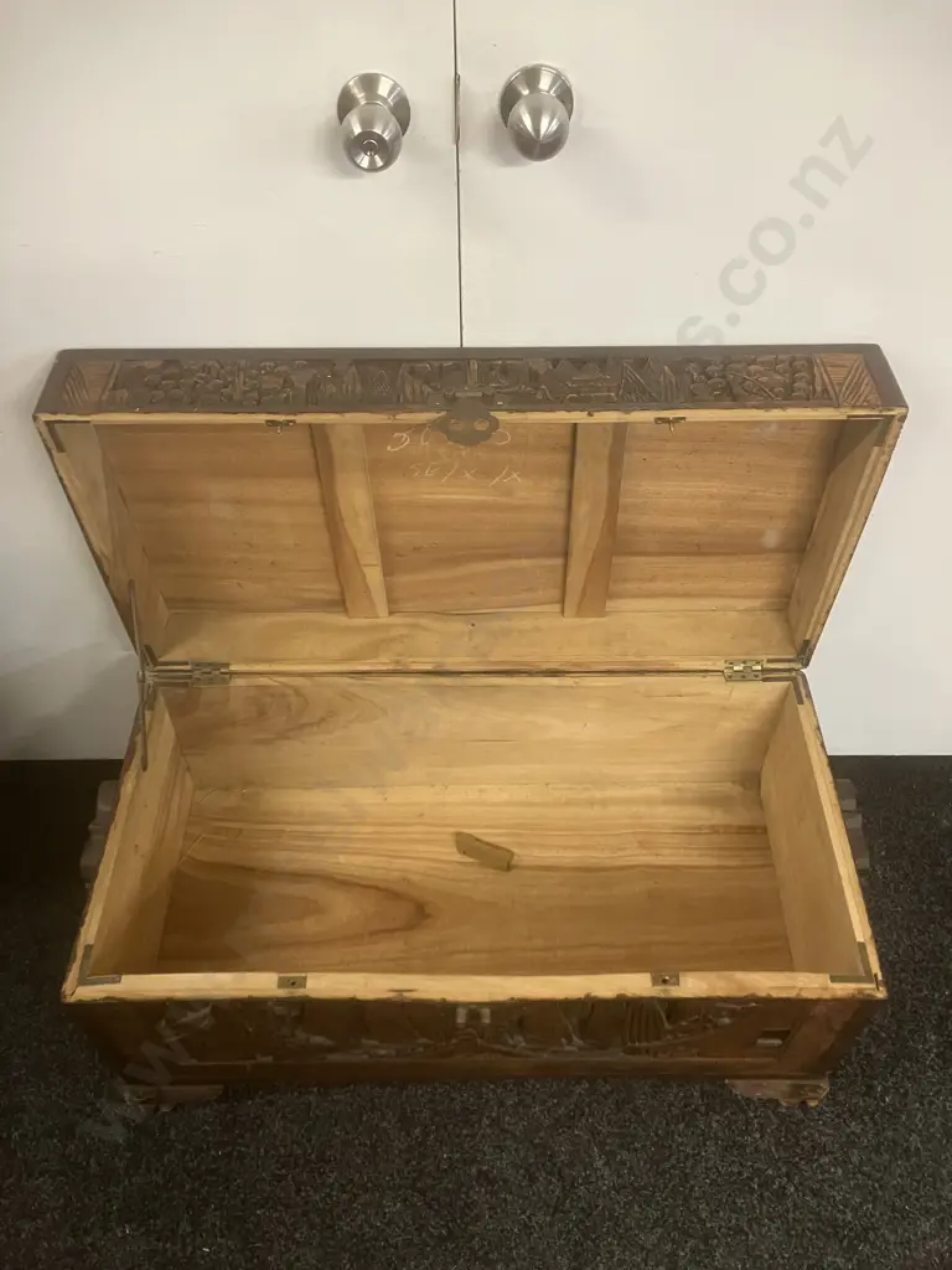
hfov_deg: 49.7
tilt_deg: -48.4
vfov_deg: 63.4
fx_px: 1027
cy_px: 635
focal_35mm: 28
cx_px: 476
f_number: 1.8
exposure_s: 1/50
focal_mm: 3.99
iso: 200
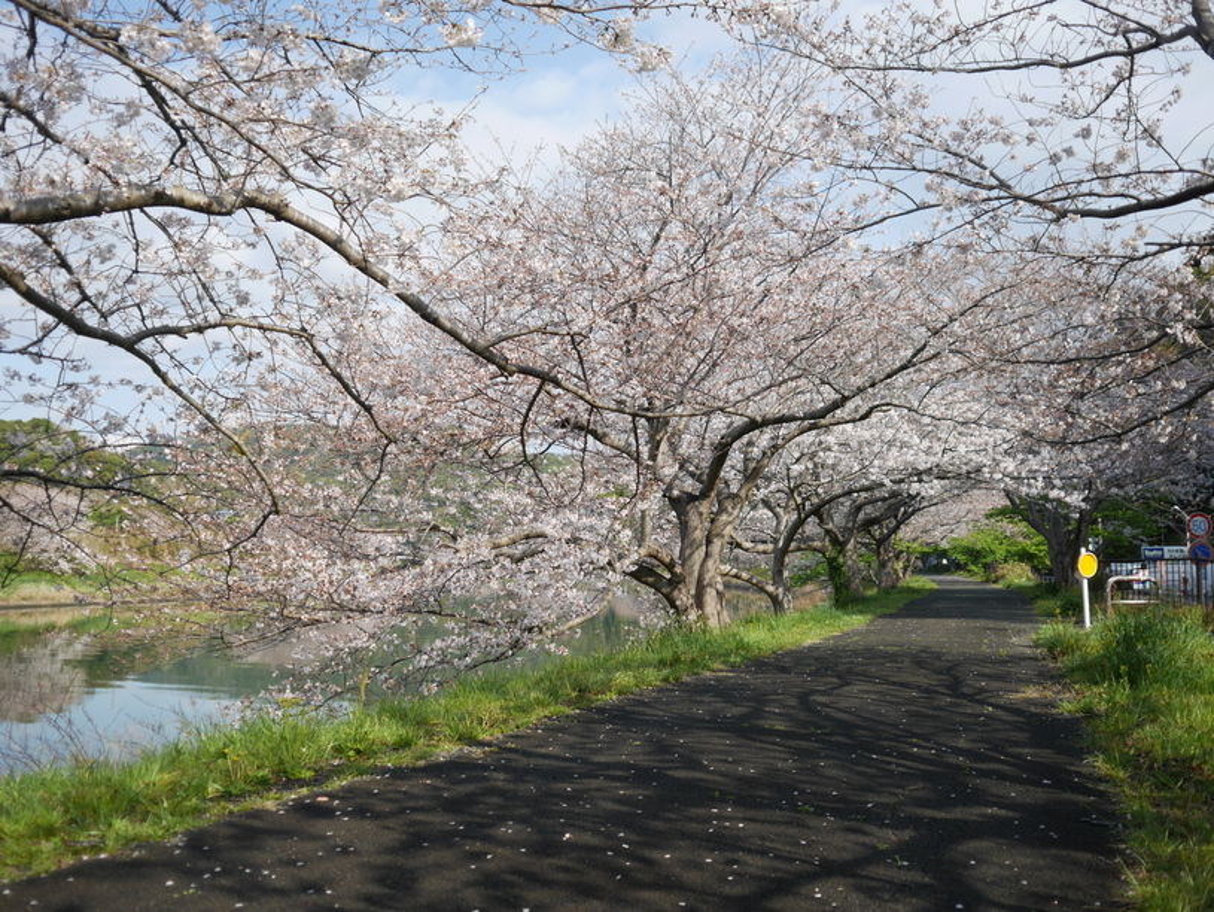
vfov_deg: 41.8
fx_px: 1193
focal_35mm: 34
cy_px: 456
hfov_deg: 53.9
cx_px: 607
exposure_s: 1/2500
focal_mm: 17
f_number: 2.8
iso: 200
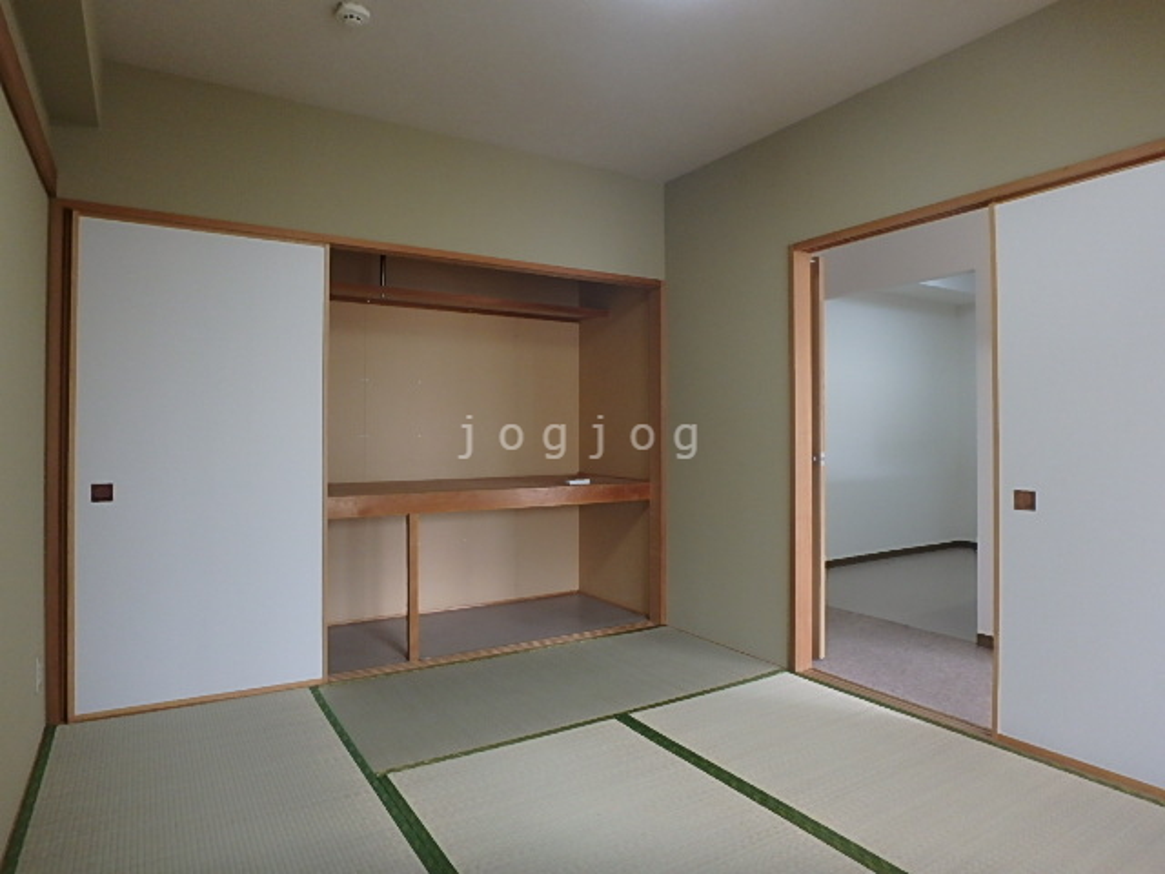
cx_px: 582
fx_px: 707
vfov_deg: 63.4
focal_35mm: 21
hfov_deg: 79.0
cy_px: 437
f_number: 3.5
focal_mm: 3.7
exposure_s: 1/30
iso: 200
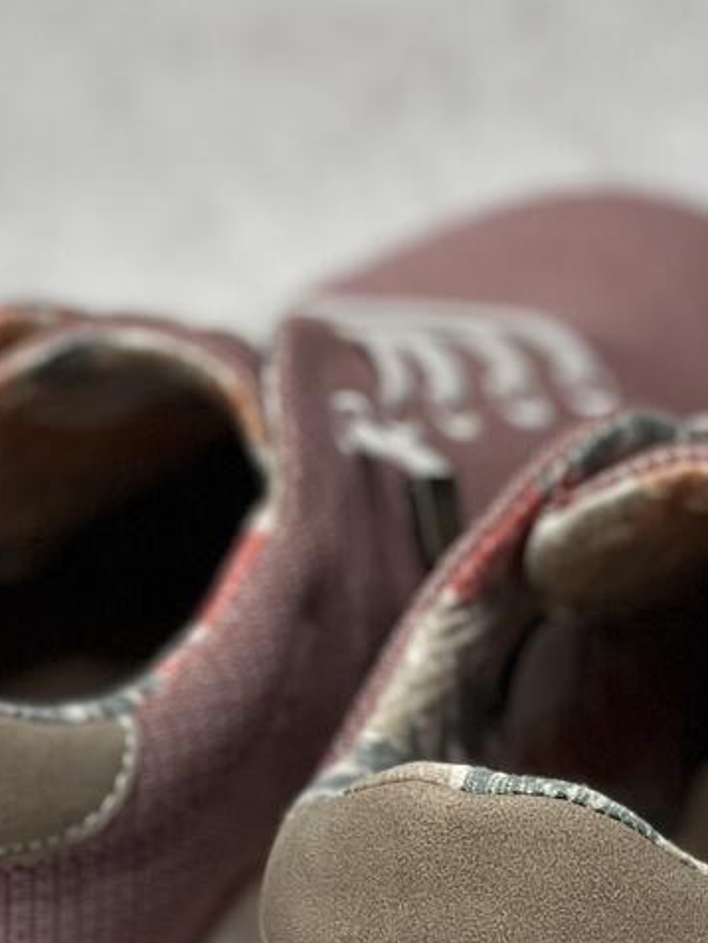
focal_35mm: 215
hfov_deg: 6.9
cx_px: 405
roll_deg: +0.7
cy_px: 920
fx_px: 5861
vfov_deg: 9.1
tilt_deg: -28.2
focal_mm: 9
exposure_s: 1/100
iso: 80
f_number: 2.8
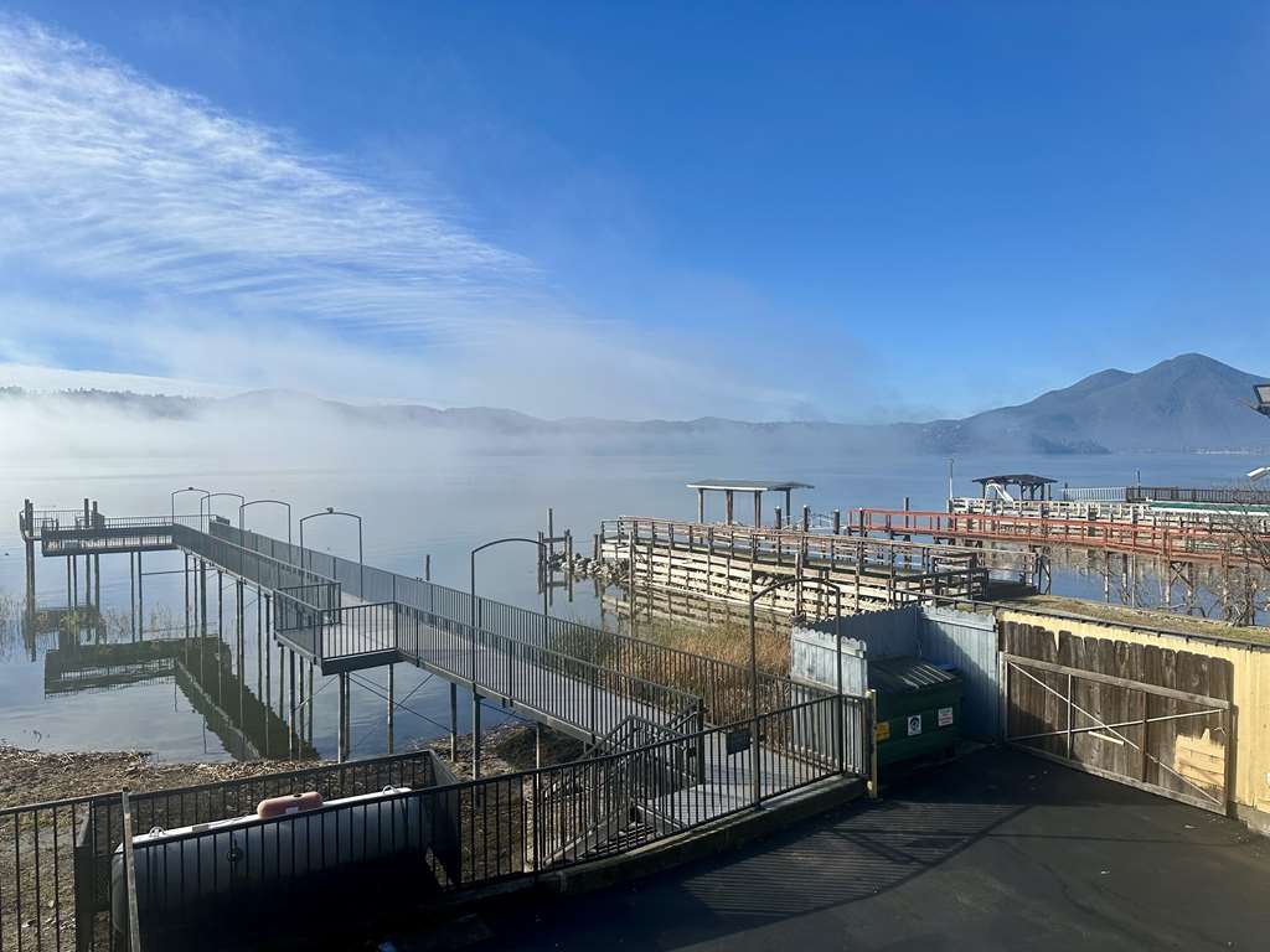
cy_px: 476
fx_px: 881
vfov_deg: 56.8
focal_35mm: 24
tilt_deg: -1.4
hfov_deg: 71.6
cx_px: 635
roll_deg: -0.9
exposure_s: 1/5525
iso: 80
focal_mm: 6.86
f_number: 1.78
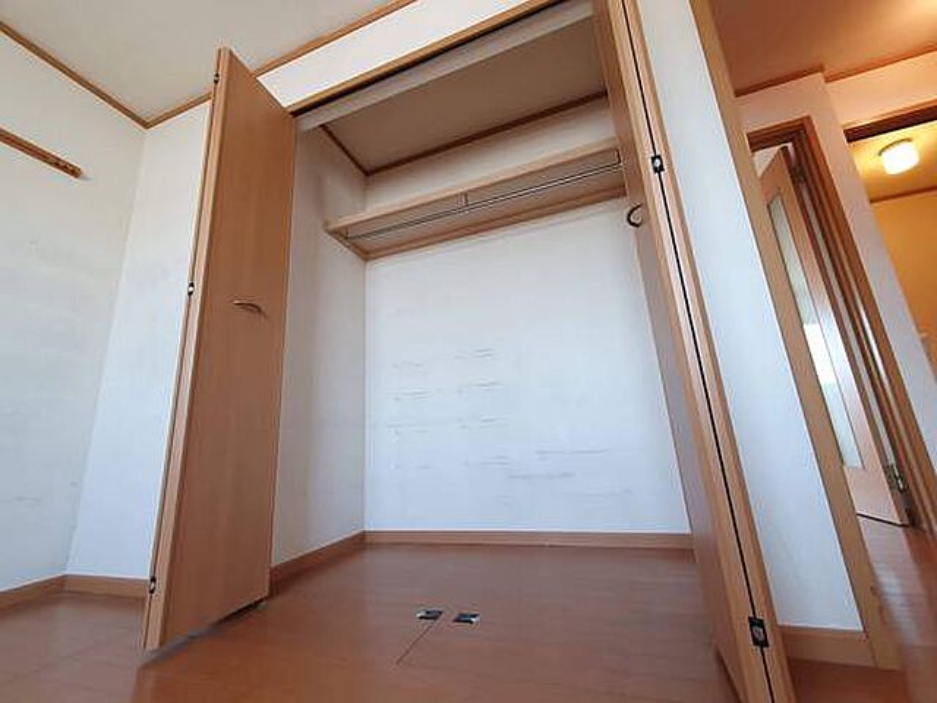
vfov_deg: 89.9
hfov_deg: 106.2
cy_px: 352
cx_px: 468
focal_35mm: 13
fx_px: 352
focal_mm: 1.8
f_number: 2.2
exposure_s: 1/60
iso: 200
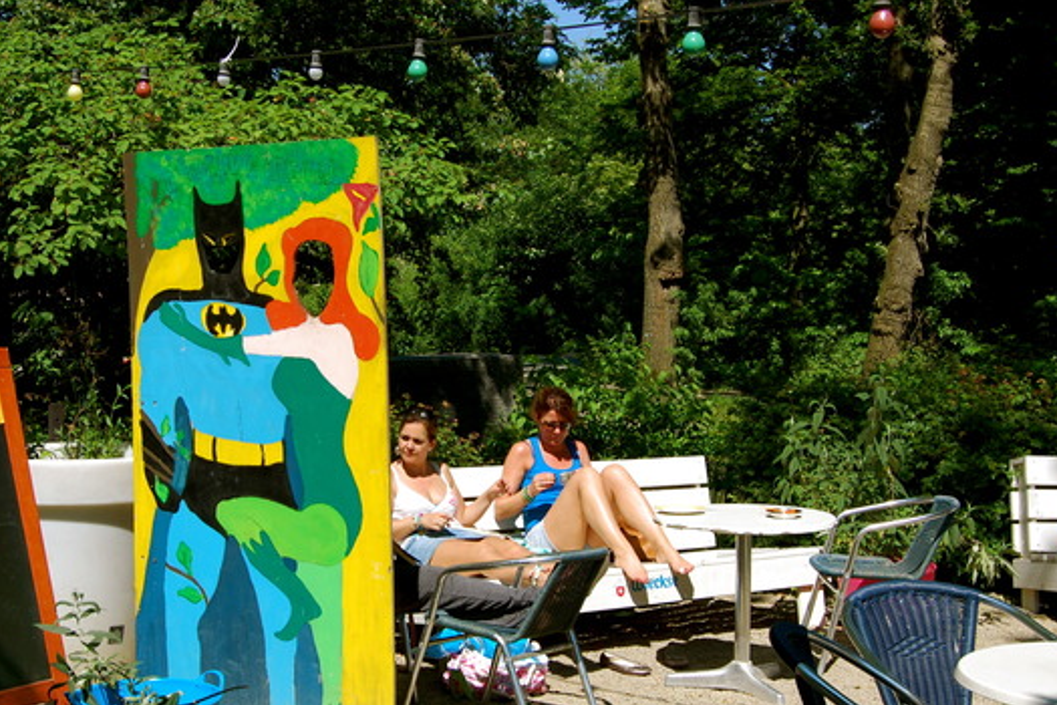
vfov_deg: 27.5
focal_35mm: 49
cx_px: 419
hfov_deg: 40.2
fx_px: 1439
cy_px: 407
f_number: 9
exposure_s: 1/320
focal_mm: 26
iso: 200
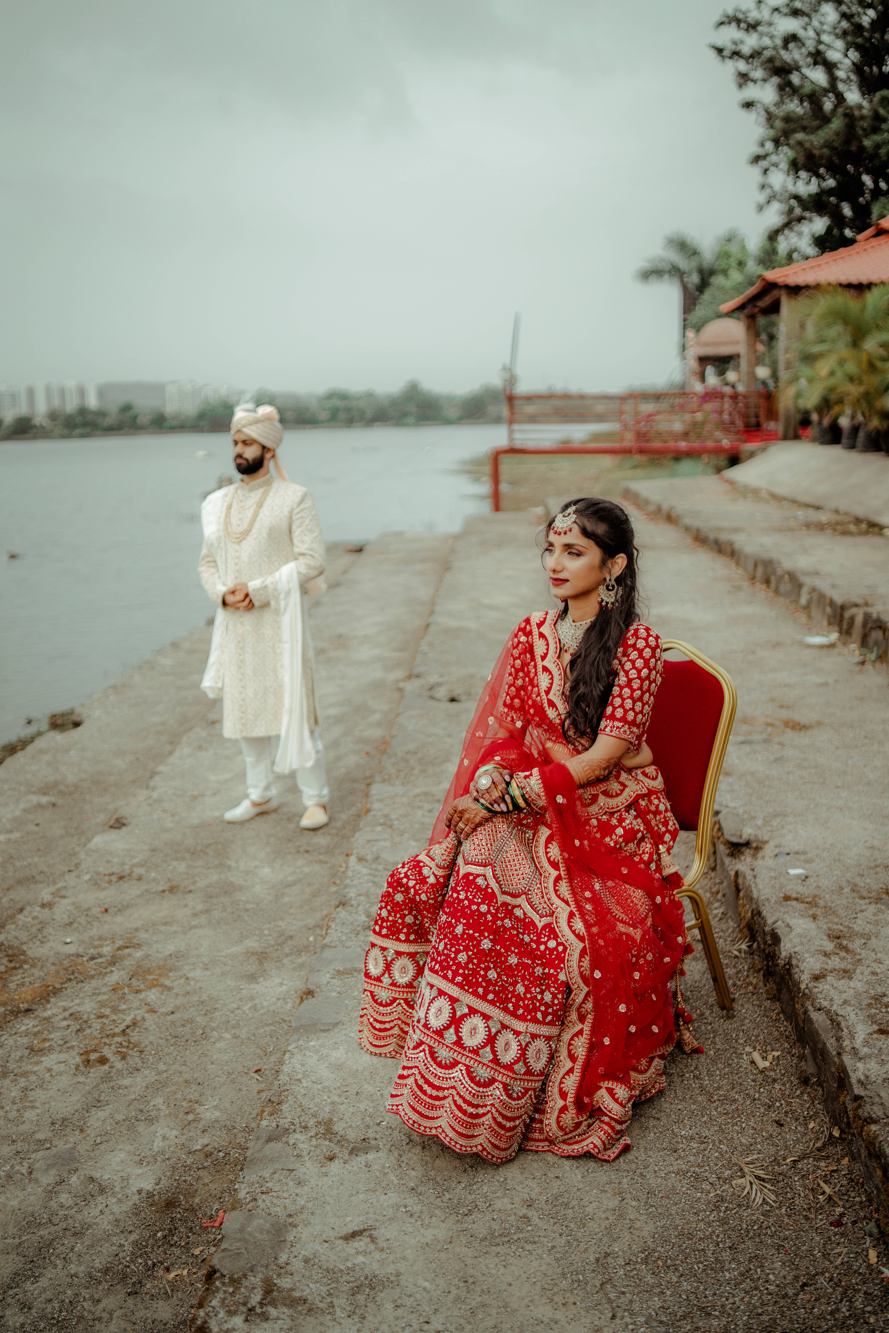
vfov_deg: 54.4
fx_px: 1296
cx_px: 444
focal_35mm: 35
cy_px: 666
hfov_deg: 37.9
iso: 200
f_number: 1.4
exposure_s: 1/1600
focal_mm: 35
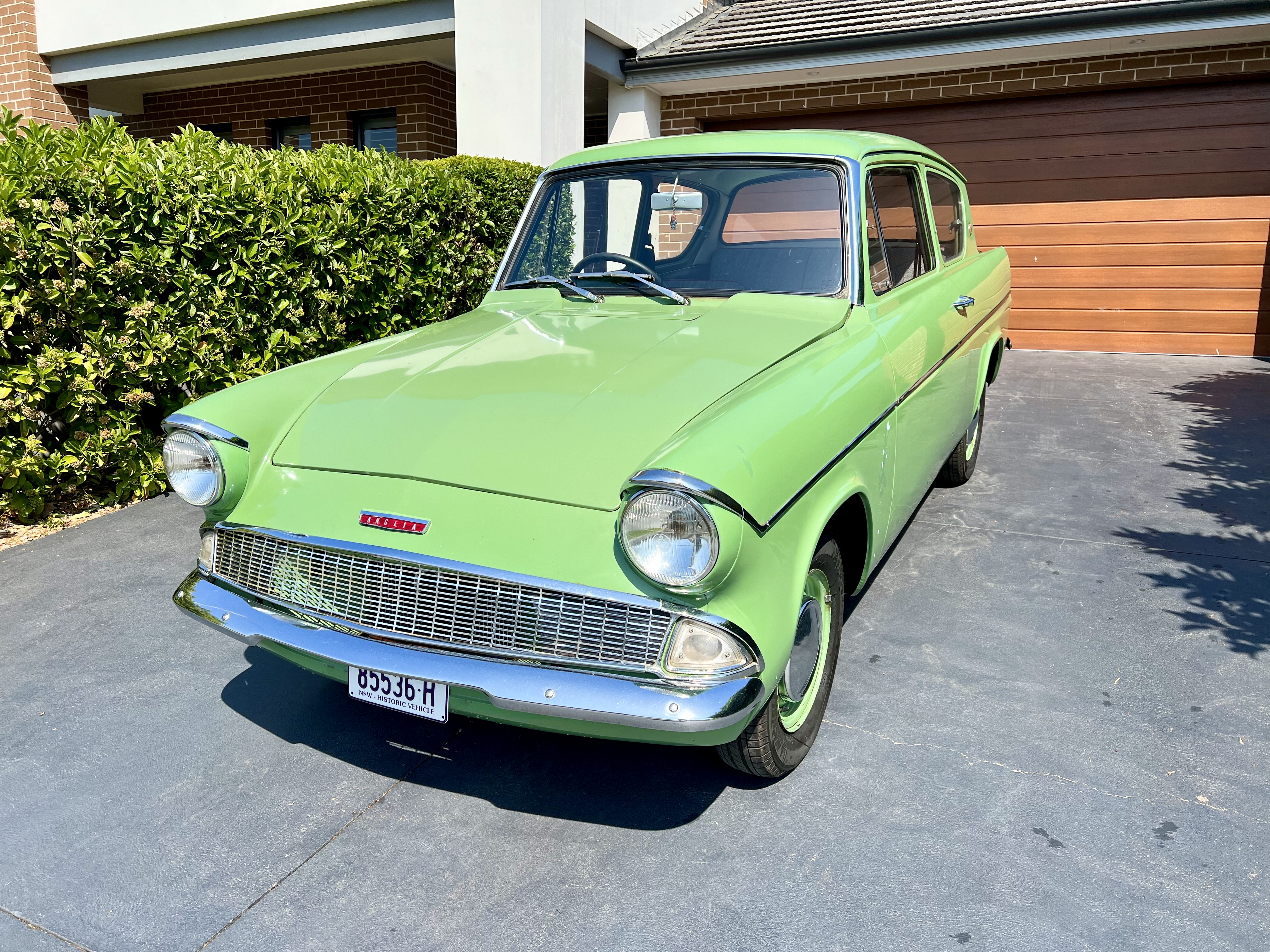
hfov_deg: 67.3
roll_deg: -1.1
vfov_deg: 53.1
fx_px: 954
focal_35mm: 26
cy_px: 476
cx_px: 635
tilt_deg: -9.8
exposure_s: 1/3704
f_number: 1.5
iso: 50
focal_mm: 5.7
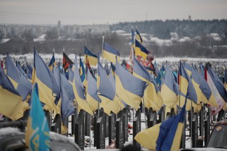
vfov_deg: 4.6
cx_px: 114
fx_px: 1892
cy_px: 76
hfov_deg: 6.9
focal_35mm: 300
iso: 200
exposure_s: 1/833
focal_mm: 300
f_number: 5.6
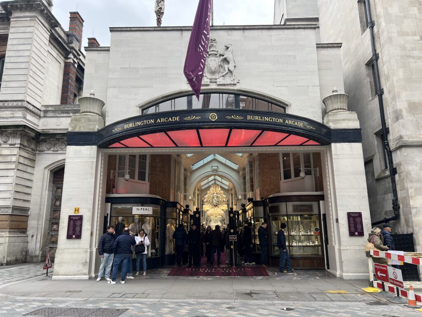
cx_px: 211
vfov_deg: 53.1
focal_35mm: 26
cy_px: 158
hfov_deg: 67.3
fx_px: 317
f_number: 1.5
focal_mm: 5.7
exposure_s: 1/471
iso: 50
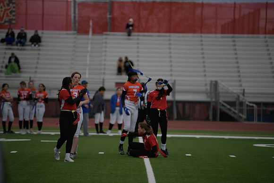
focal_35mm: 200
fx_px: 1523
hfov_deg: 10.3
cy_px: 92
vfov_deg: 6.9
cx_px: 137
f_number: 2.8
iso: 64
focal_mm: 200
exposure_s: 1/200
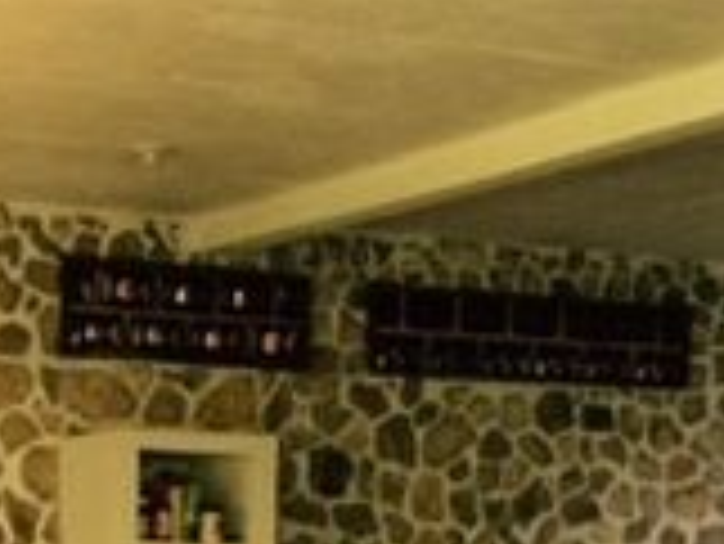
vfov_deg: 13.1
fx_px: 2261
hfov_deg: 17.8
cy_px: 769
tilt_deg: -4.9
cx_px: 27
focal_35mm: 108
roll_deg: -0.4
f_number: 2.2
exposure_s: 1/30
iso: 160
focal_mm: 4.15
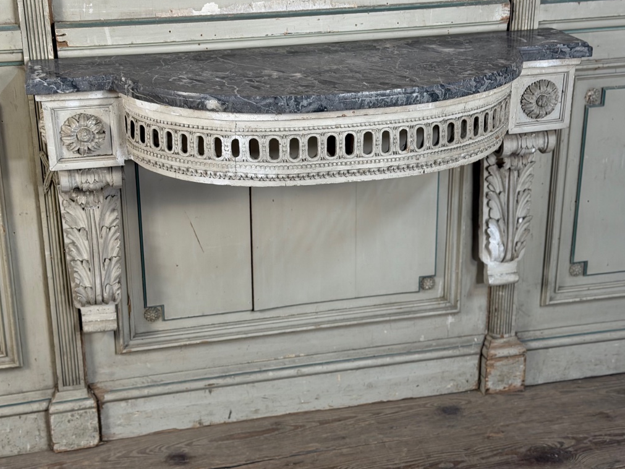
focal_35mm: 57
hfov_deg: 33.8
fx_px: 1029
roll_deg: +0.7
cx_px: 305
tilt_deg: -20.0
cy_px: 200
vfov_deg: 25.6
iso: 160
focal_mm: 6.76
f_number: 1.78
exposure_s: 1/50
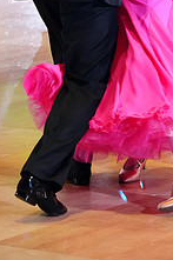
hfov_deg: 6.1
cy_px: -60
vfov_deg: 9.0
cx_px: 148
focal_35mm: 226
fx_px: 1632
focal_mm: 86
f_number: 4
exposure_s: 1/640
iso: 4000
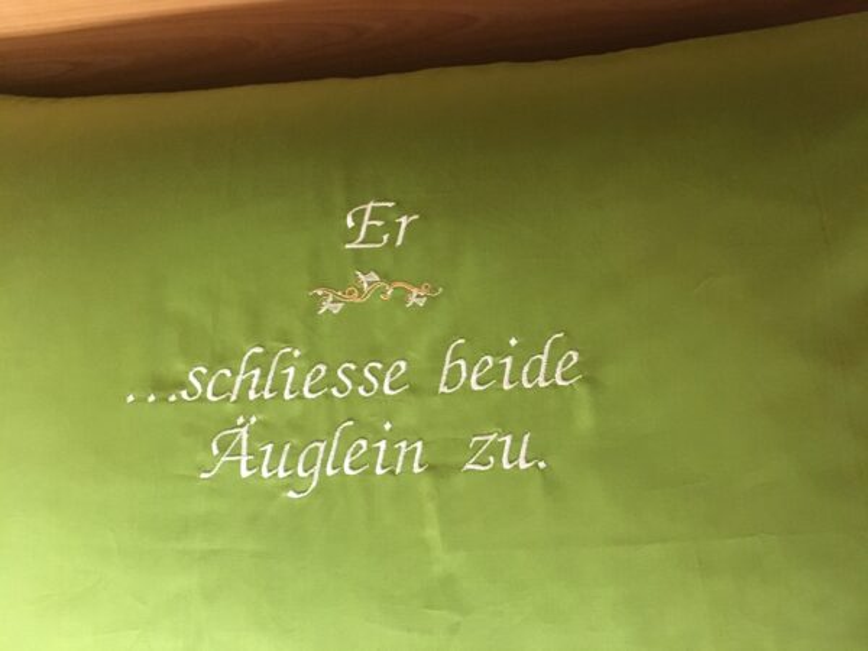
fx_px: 727
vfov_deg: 48.2
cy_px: 326
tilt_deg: -68.9
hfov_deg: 61.7
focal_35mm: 29
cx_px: 434
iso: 320
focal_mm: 4.15
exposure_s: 1/17
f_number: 2.2
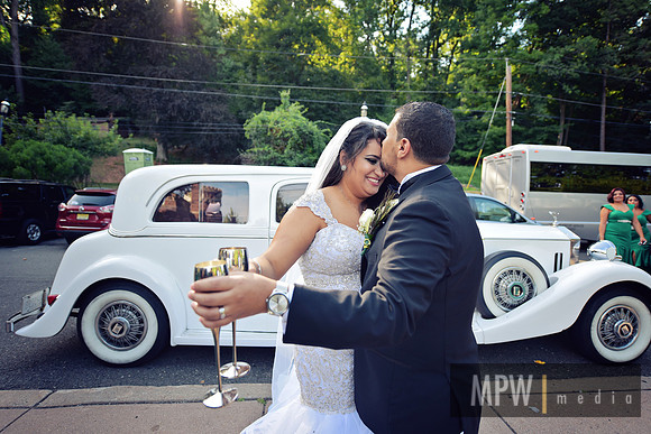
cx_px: 326
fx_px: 326
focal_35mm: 18
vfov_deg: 67.4
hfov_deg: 90.0
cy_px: 217
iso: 200
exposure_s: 1/400
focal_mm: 18
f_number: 2.8
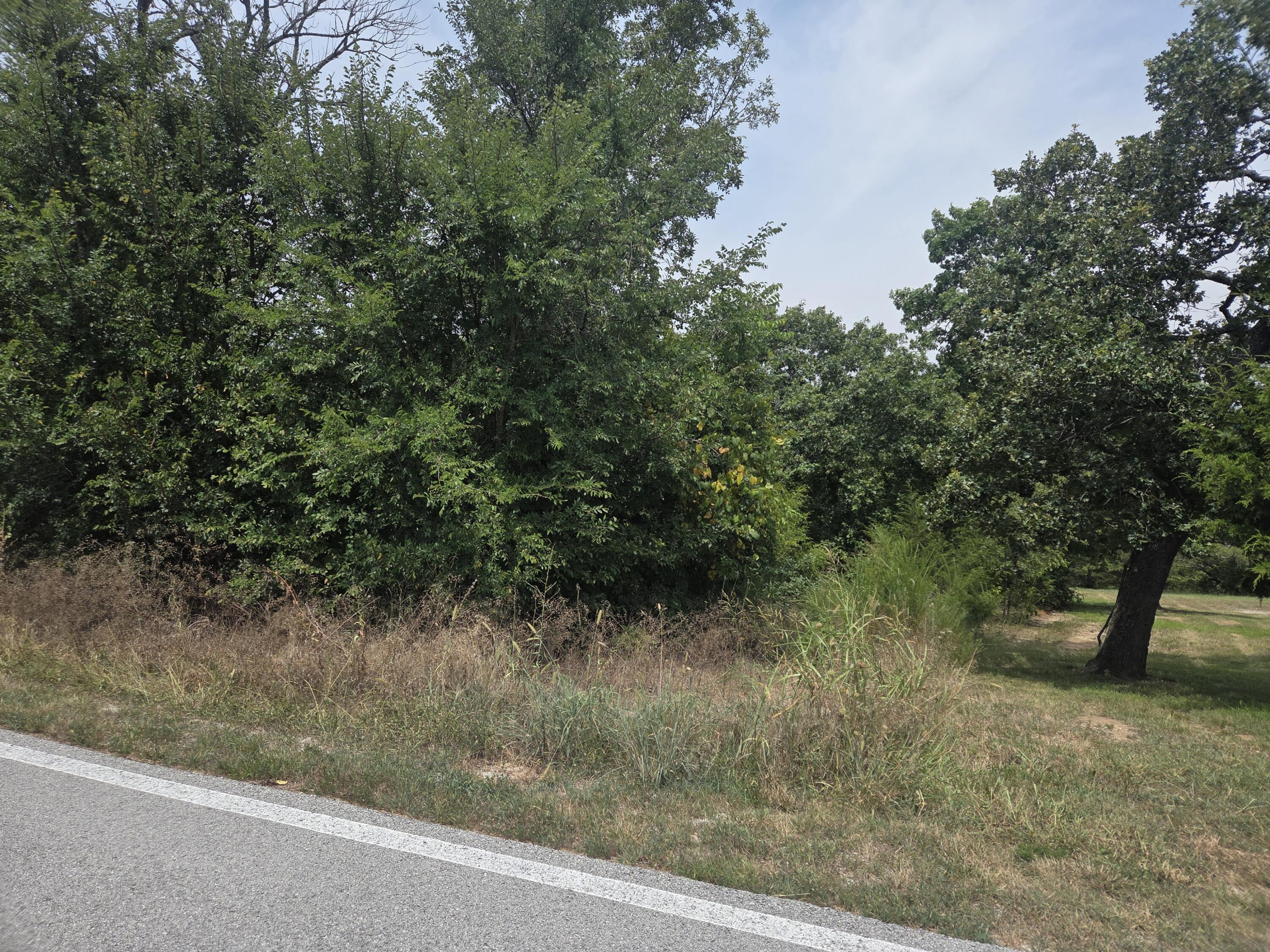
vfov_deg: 58.9
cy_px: 476
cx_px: 635
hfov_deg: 73.9
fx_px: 844
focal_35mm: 23
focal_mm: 5.4
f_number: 1.8
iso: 80
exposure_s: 1/3999
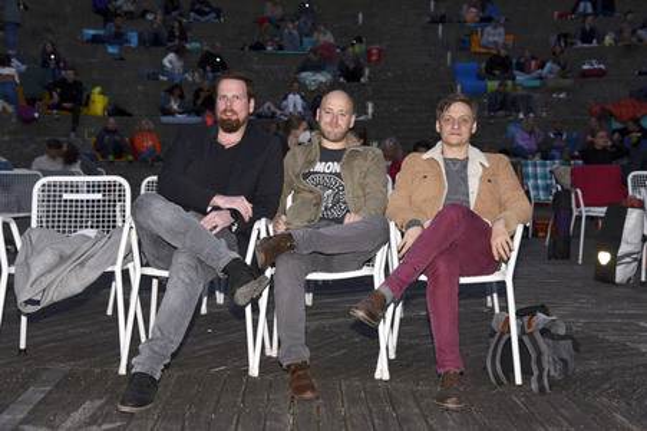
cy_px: 216
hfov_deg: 34.5
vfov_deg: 23.3
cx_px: 324
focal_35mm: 58
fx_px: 1042
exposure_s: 1/60
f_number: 6.3
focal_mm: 58
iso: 250
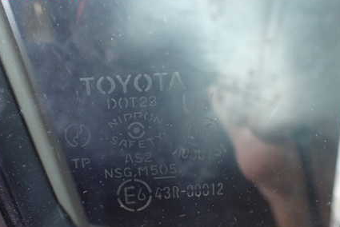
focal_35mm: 44
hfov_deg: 44.5
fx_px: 416
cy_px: 162
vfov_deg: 30.2
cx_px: 166
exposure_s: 1/125
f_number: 2.3
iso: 200
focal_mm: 5.4
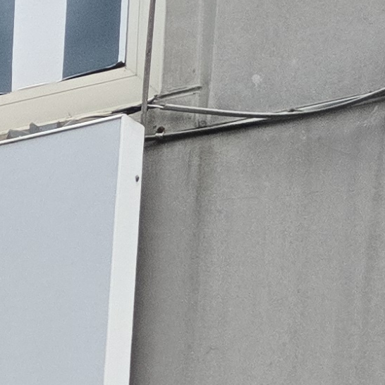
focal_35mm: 149
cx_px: -593
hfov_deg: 10.0
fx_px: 1875
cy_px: 791
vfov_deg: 10.7
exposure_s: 1/120
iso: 320
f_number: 1.8
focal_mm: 5.4
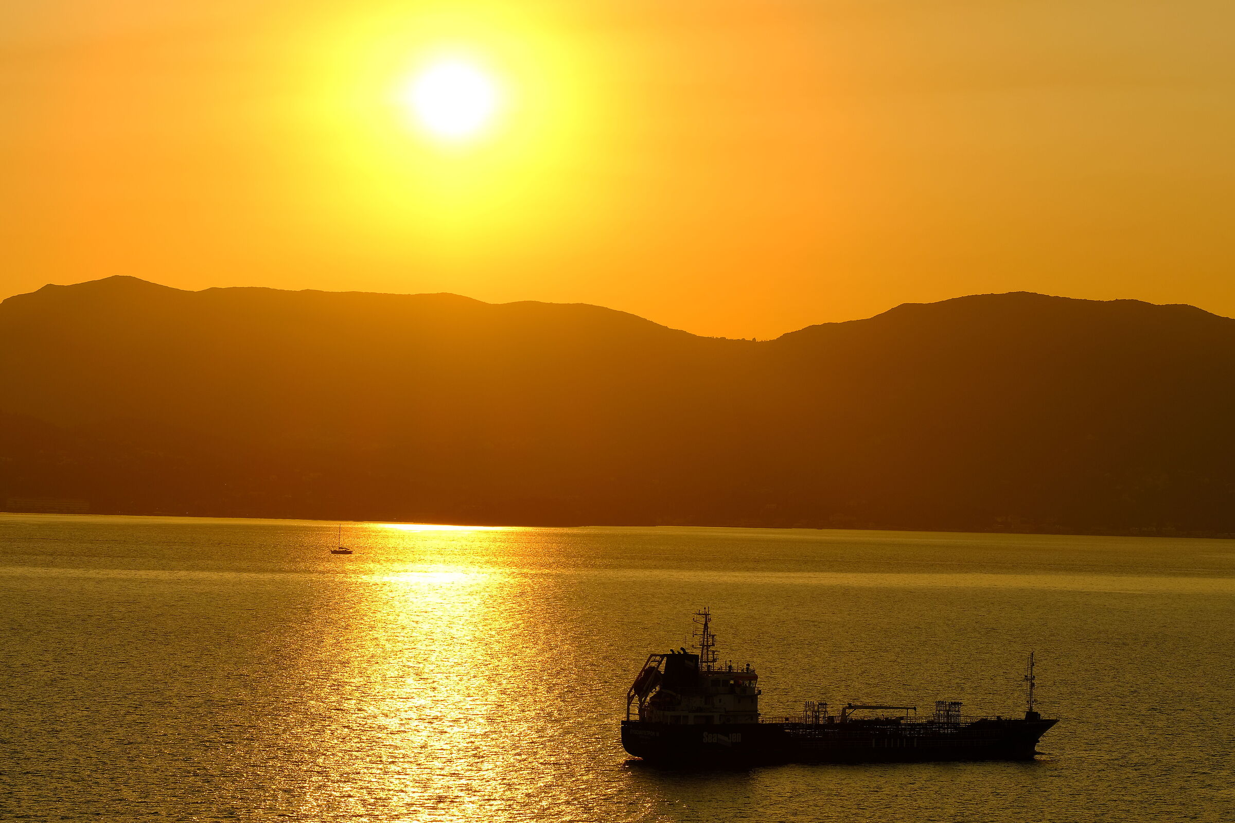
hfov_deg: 15.2
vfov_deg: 10.2
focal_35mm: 135
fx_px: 4631
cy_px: 412
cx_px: 618
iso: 160
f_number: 8
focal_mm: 90
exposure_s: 1/680
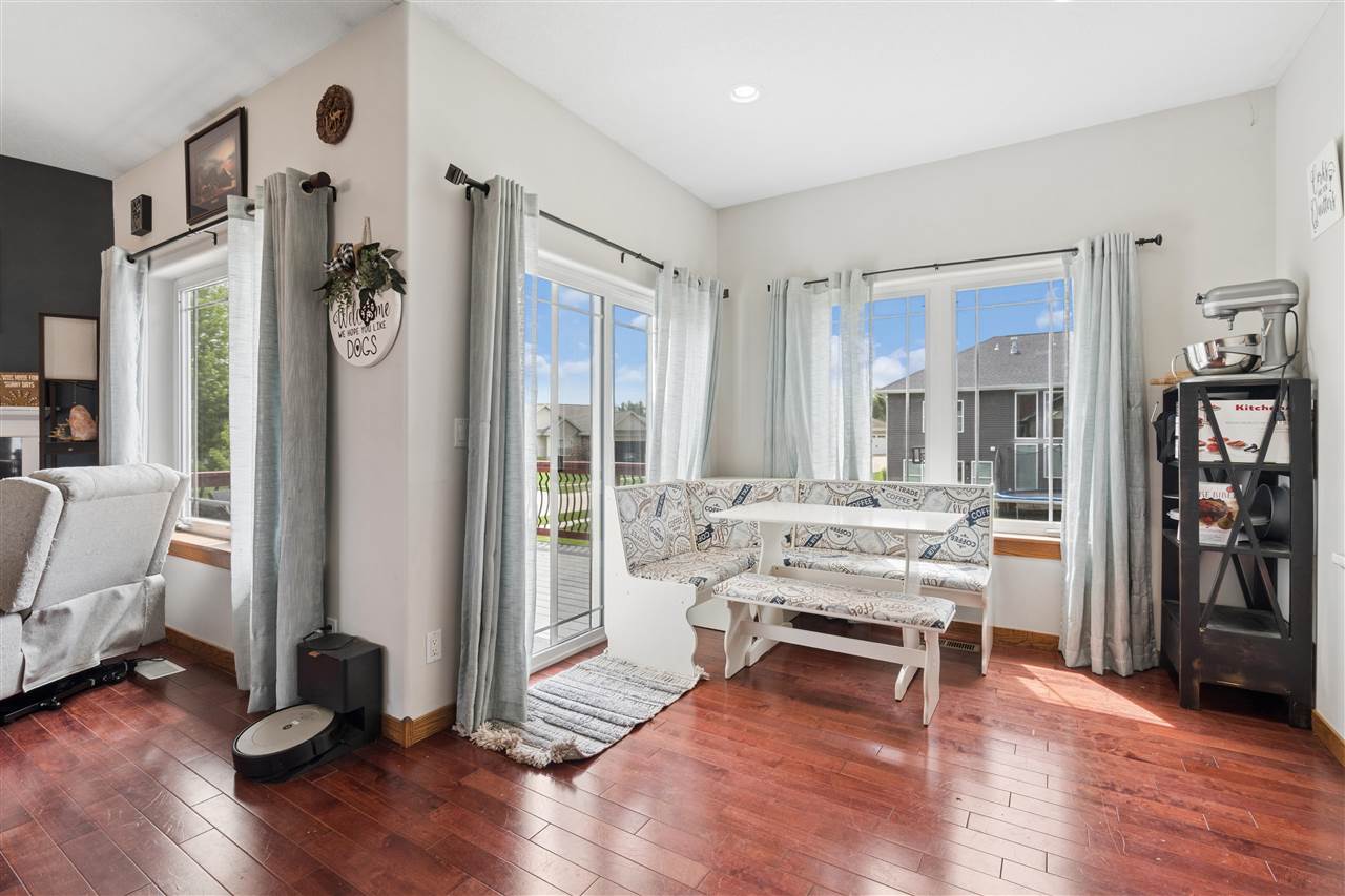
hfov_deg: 96.7
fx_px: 598
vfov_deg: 73.7
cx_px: 672
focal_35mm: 16
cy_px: 448
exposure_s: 1/40
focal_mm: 16
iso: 400
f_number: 10
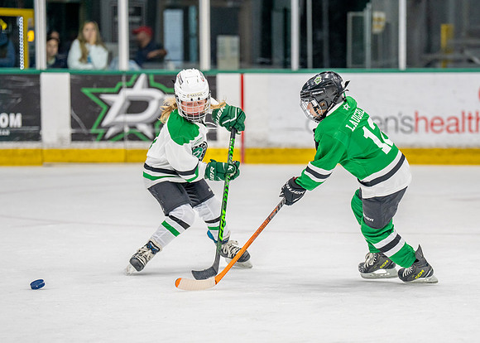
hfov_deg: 10.4
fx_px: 2640
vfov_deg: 7.4
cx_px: 298
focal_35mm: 194
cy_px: 228
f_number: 2.8
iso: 1000
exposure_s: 1/1250
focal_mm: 136
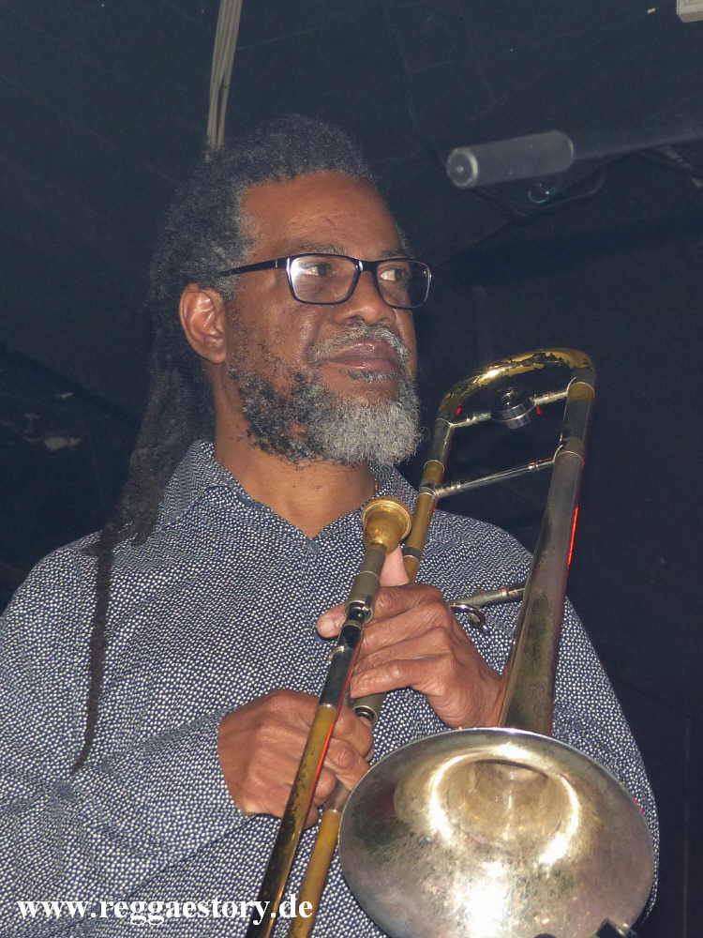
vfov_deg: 25.0
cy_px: 469
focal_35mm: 78
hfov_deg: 18.9
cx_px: 352
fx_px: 2112
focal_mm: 14
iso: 200
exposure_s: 1/160
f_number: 2.8
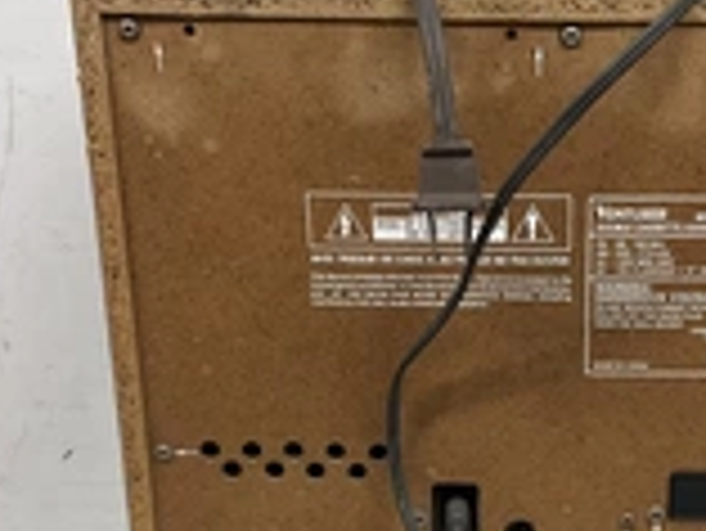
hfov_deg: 26.1
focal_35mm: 74
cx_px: 508
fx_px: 1510
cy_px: 464
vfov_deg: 19.6
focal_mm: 3
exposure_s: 1/120
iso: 64
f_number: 1.8
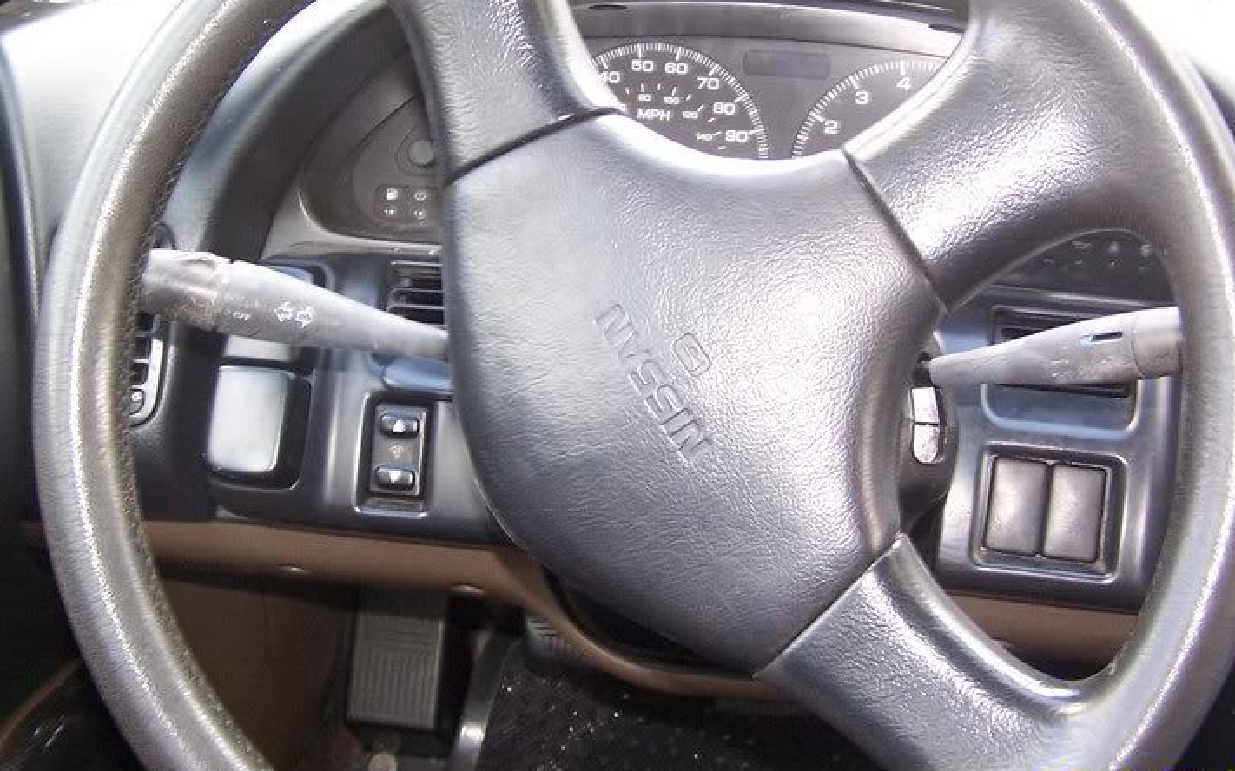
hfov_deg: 35.1
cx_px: 582
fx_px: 1952
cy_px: 311
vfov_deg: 22.3
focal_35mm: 58
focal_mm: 6.3
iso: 140
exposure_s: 1/60
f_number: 2.8
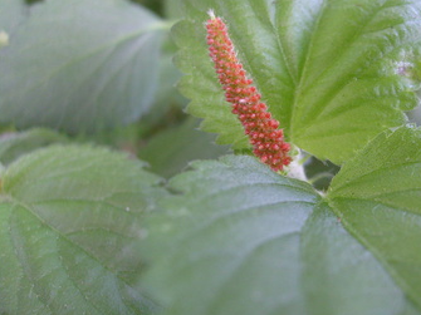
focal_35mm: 46
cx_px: 268
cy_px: 133
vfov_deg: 31.4
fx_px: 559
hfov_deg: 40.9
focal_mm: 5.8
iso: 100
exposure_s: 1/45
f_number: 2.8
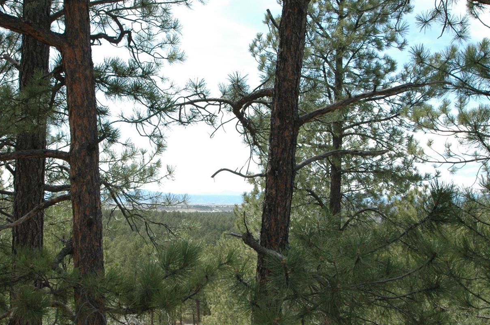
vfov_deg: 27.9
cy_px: 197
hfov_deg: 41.0
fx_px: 653
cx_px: 201
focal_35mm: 48
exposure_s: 1/400
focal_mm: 24
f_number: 10
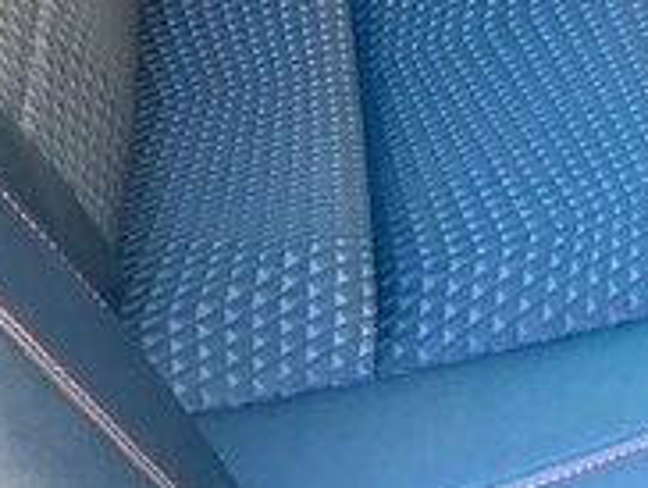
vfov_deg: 12.9
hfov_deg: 18.6
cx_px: 474
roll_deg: -4.5
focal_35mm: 105
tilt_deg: -29.8
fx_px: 1968
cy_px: -383
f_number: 2.2
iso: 125
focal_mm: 4.15
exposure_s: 1/33
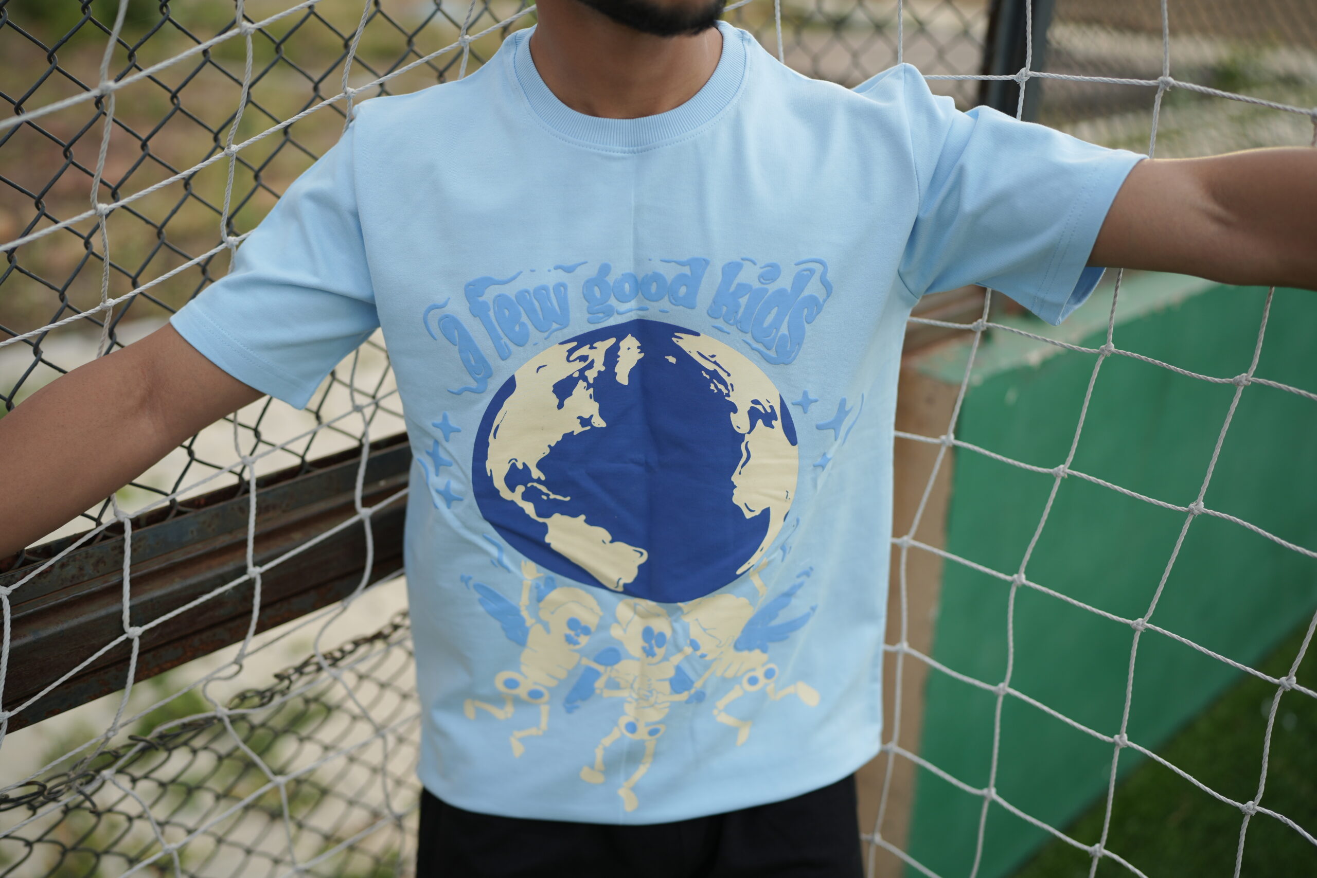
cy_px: 439
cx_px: 658
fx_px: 1280
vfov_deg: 37.9
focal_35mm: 35
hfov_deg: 54.4
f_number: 1.6
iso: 100
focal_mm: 35
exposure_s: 1/400
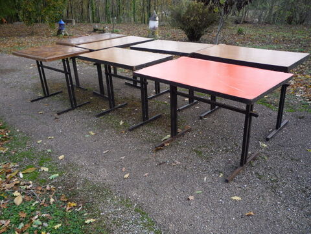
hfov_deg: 60.0
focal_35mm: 30
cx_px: 156
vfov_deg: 46.8
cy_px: 117
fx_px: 270
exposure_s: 1/100
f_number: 3.5
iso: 100
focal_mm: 5.2
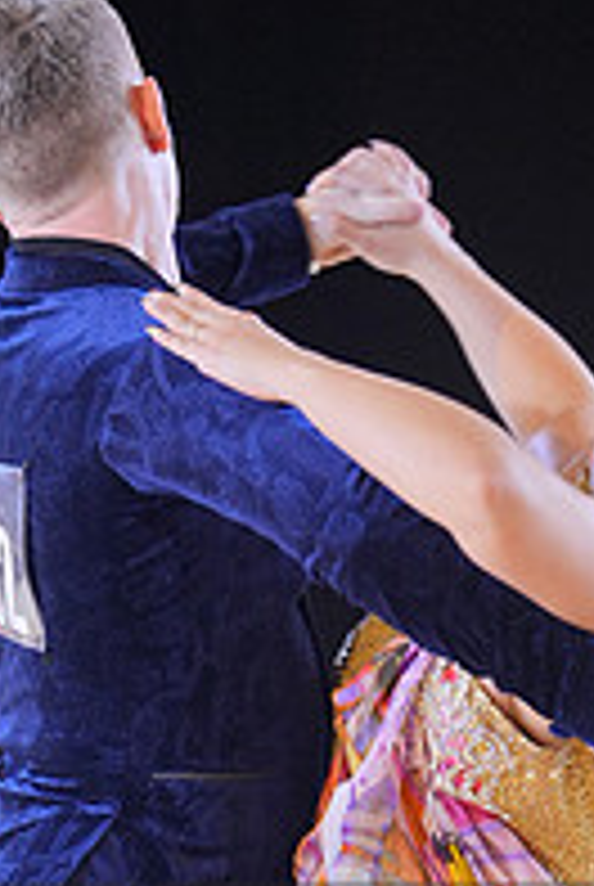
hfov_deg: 3.9
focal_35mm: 356
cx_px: 569
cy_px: 1034
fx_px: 8780
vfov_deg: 5.8
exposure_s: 1/500
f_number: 2
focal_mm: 121
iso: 1600
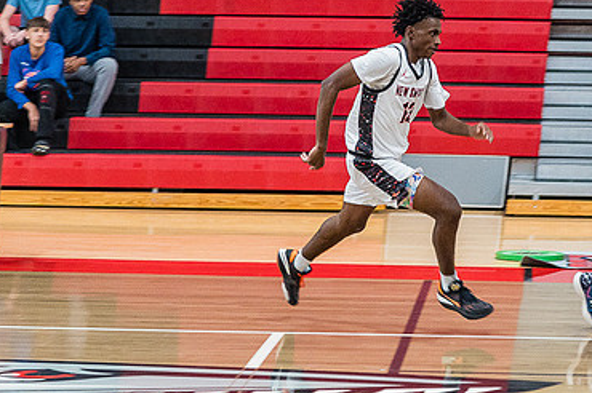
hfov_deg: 10.9
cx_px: 354
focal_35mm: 188
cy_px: 133
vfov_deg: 7.3
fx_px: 3089
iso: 5000
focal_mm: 120
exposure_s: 1/320
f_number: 4
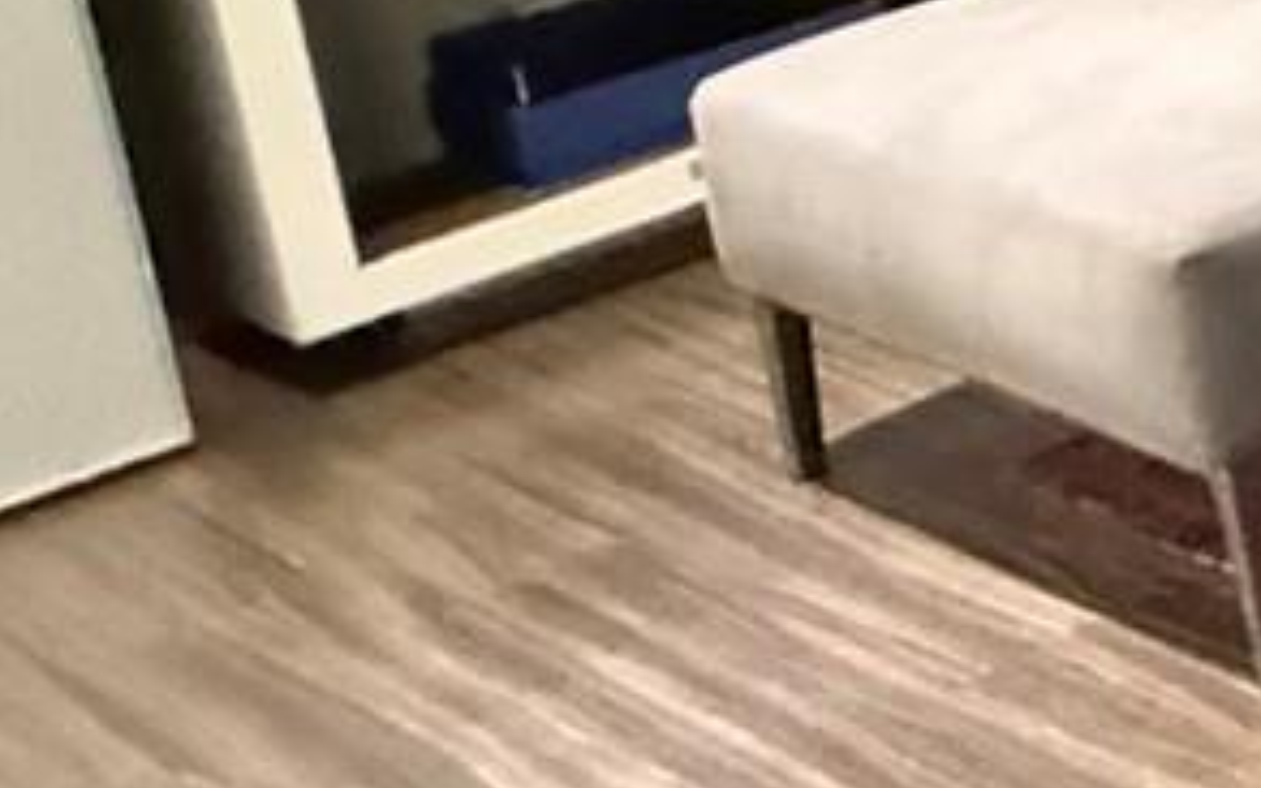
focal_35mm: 81
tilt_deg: -9.0
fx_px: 2783
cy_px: -685
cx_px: 3301
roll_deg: +3.3
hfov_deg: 13.6
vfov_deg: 14.1
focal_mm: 2.22
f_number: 2.2
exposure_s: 1/24
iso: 2500
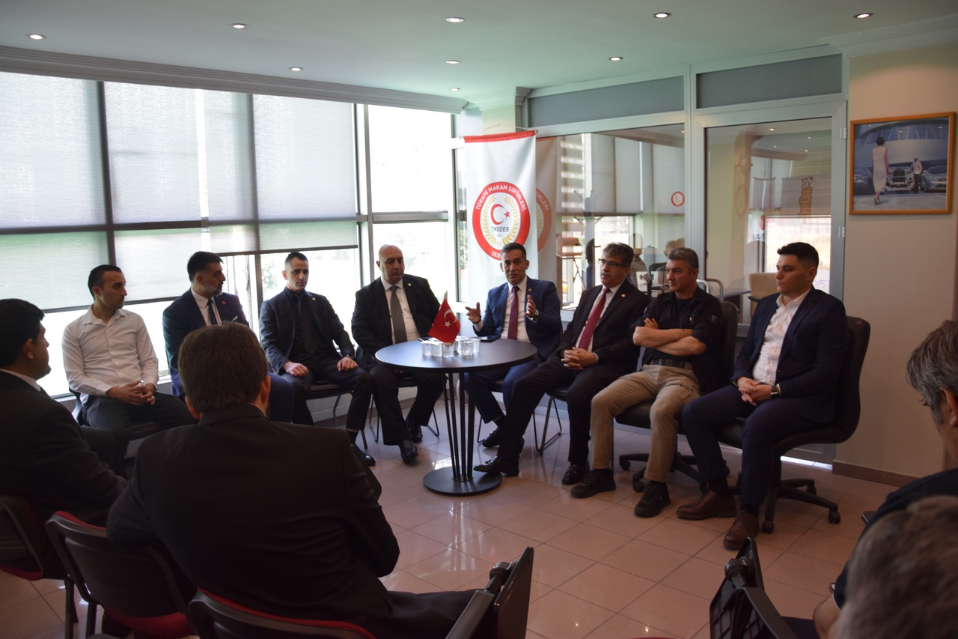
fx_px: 718
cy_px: 320
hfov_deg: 67.4
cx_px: 479
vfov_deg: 47.9
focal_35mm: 27
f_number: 4
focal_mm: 18
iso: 640
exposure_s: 1/60
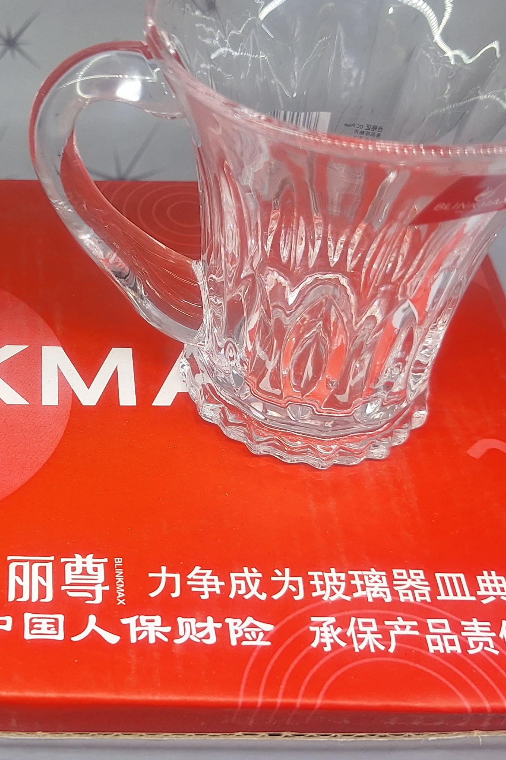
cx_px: 6
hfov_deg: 27.1
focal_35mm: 47
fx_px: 991
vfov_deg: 41.8
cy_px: 330
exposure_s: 1/111
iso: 40
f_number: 1.8
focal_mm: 5.54
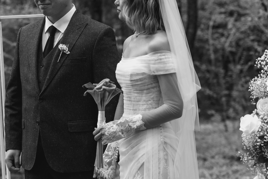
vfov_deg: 10.4
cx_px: 99
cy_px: 73
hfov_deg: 15.5
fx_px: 983
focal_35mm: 132
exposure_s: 1/250
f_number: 3.5
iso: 400
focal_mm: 75
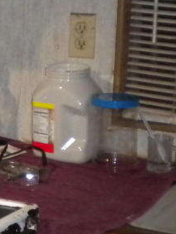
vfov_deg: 15.9
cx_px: -140
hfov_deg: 11.2
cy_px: 128
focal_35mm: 124
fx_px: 840
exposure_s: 1/30
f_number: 3.1
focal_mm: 6.3
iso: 400
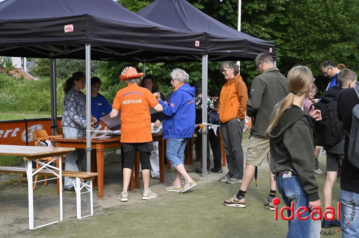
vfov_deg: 20.6
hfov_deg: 30.5
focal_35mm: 66
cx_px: 180
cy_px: 119
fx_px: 657
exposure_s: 1/3200
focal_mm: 66
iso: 8000
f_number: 14
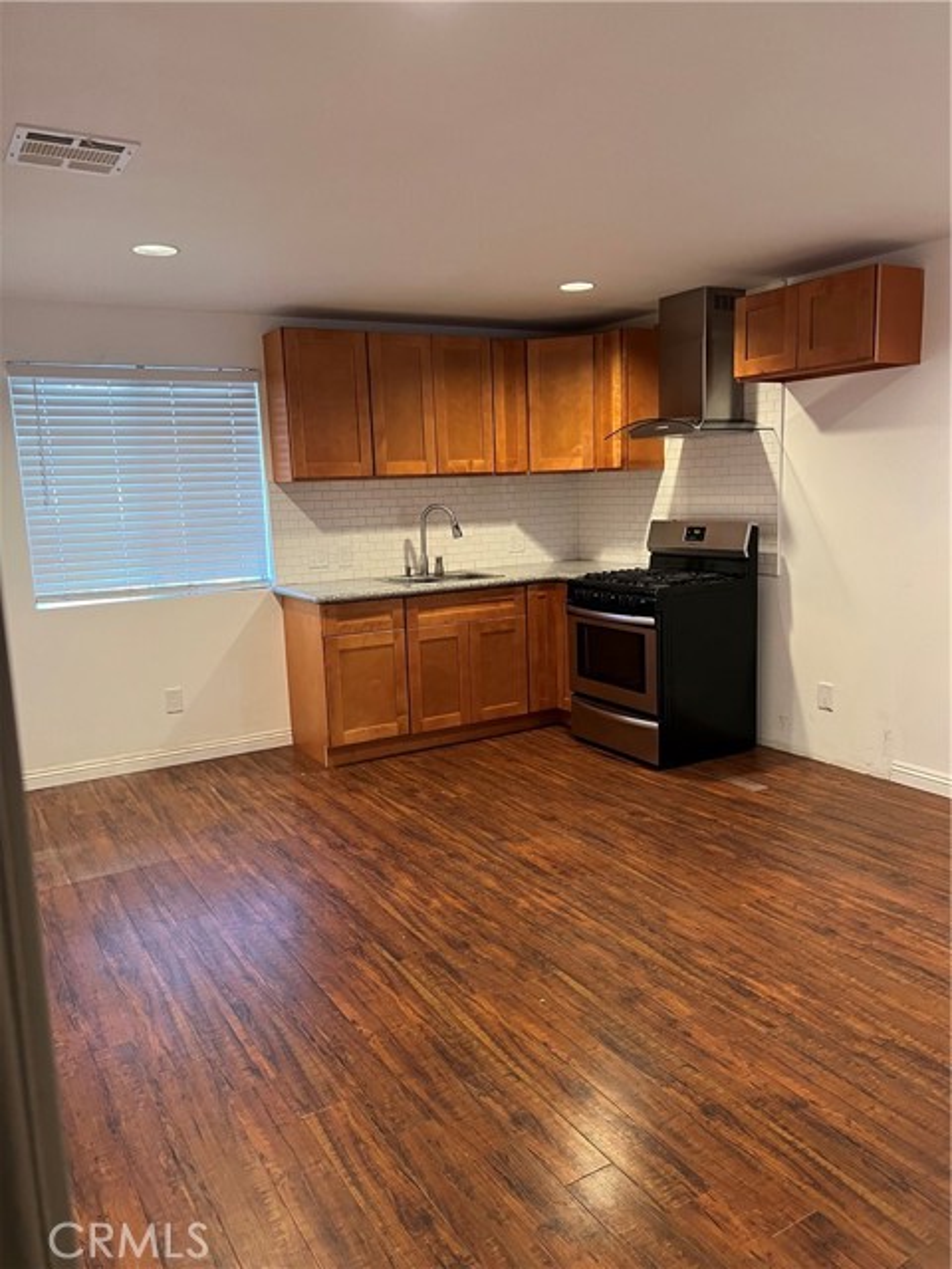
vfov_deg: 67.3
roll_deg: +2.2
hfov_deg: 53.1
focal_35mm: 26
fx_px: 953
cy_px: 634
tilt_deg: -10.3
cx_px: 476
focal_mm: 5.7
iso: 320
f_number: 1.5
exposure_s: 1/60
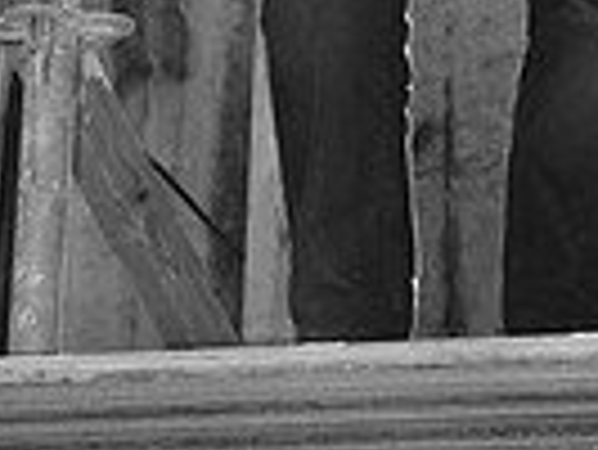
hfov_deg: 8.7
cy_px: -540
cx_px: 501
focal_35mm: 228
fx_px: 3942
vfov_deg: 6.3
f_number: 9
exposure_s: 1/200
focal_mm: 70
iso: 400
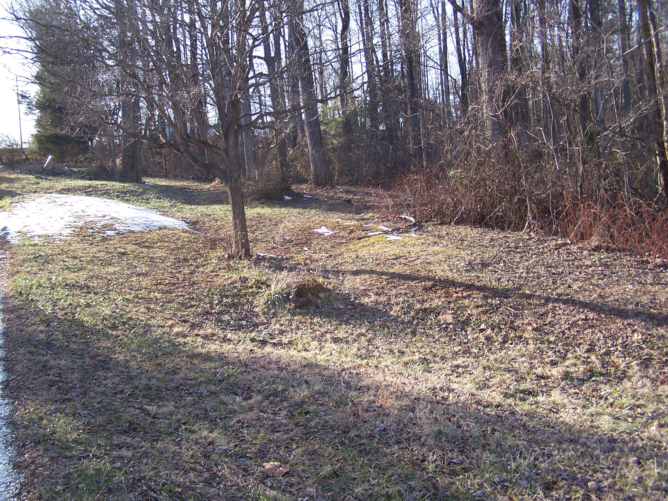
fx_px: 733
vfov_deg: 37.7
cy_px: 250
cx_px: 334
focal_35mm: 38
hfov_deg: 49.0
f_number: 2.8
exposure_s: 1/200
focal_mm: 6.3
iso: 80
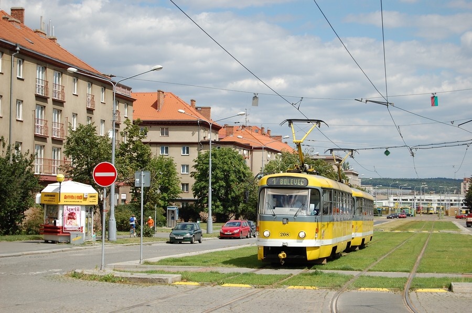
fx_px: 1080
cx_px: 236
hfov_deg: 24.6
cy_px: 156
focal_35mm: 82
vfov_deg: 16.5
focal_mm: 55
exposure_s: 1/1000
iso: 220
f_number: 5.6
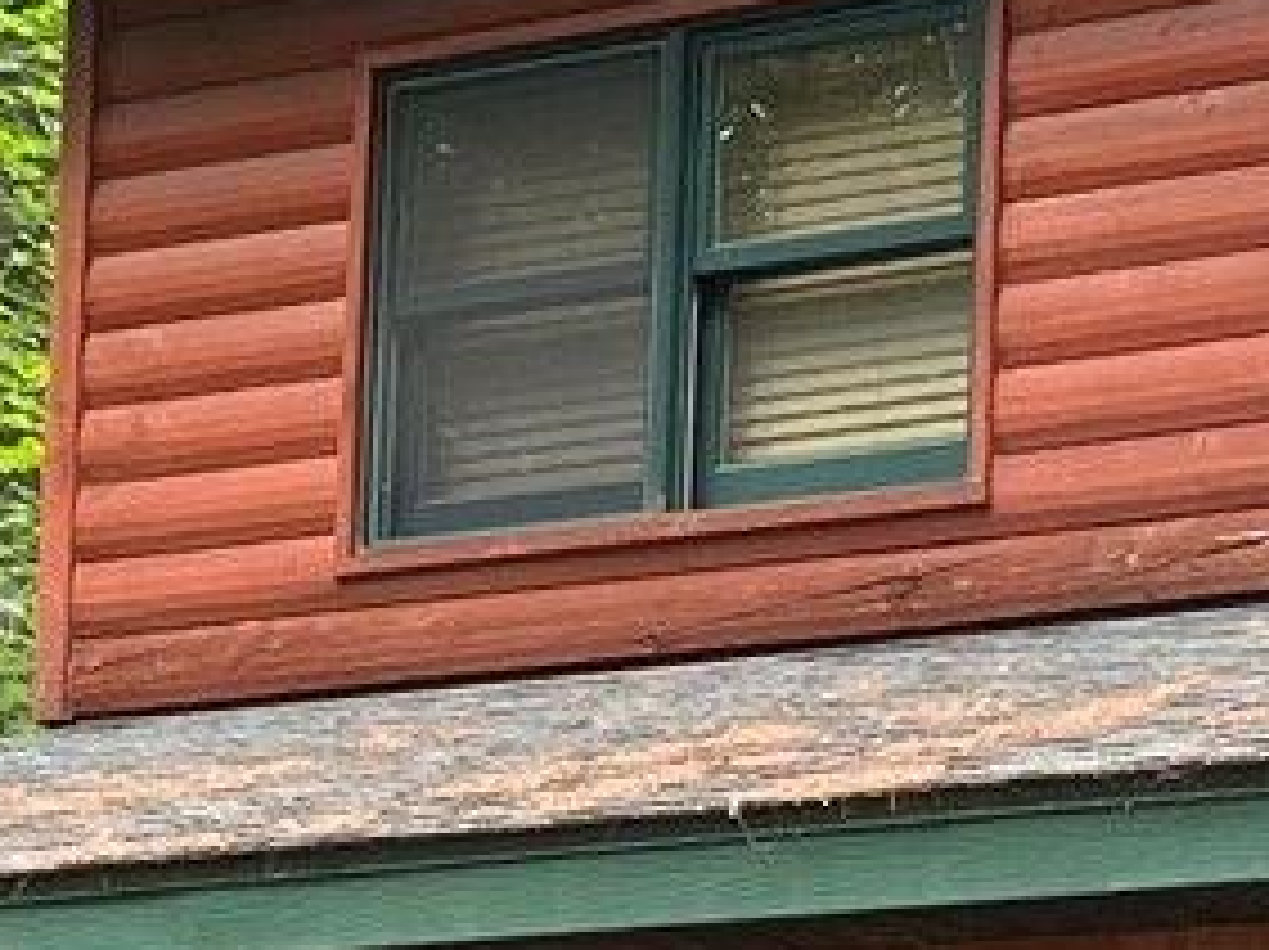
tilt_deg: +8.0
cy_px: 1013
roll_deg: -2.9
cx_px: 454
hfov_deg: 10.5
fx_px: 6923
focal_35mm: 189
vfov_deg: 7.8
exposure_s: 1/121
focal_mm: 5.7
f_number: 1.5
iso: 64
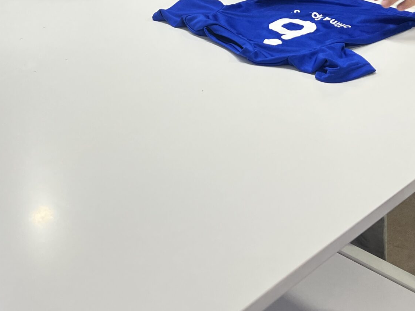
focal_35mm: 59
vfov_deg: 23.3
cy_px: -30
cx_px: 204
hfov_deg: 32.7
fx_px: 707
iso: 50
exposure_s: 1/100
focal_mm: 5.1
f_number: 1.6
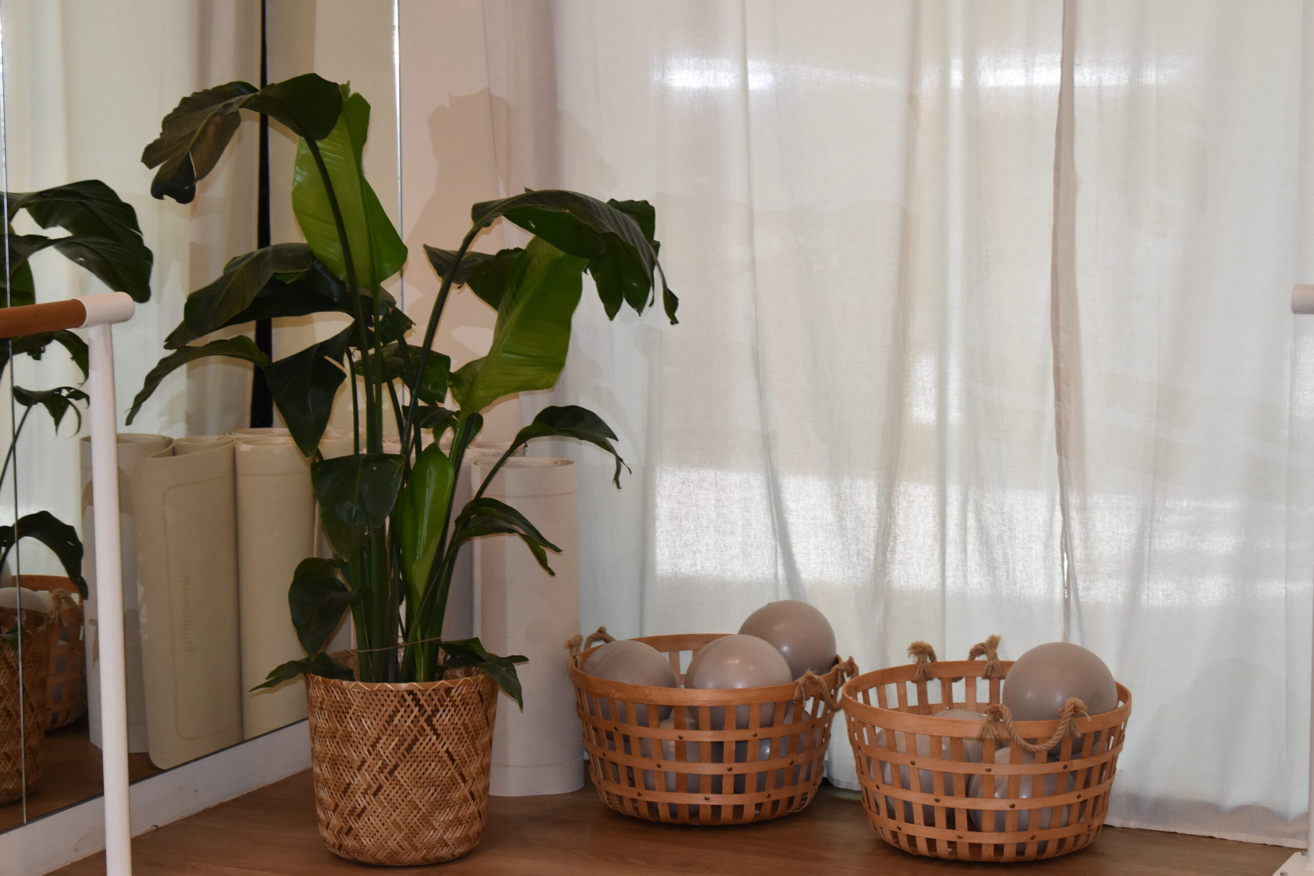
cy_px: 438
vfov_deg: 16.6
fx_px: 3011
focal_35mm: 82
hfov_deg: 24.6
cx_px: 657
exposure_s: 1/125
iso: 900
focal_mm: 55
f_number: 5.6
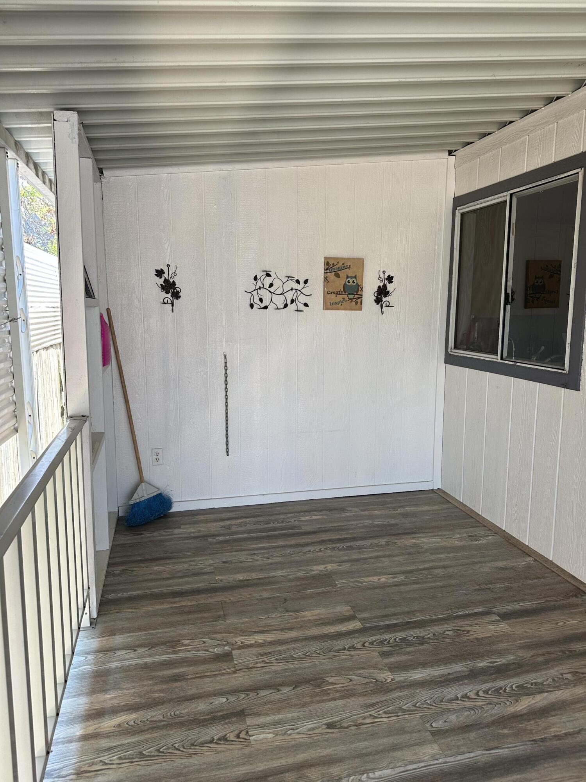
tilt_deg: -9.0
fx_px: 542
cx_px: 293
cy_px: 391
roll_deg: -0.8
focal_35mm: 24
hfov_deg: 56.8
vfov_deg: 71.6
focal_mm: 6.86
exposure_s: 1/128
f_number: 1.78
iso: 64
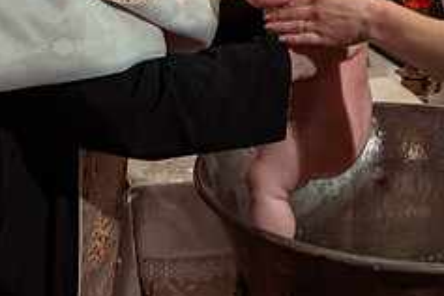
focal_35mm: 91
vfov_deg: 14.7
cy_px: -19
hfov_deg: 22.3
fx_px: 1122
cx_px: 160
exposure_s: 1/200
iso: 1600
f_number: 3.5
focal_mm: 35
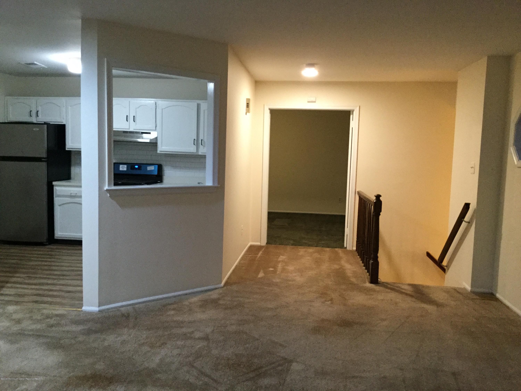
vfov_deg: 45.4
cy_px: 196
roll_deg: +0.2
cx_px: 260
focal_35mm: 31
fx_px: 467
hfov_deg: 58.4
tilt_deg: -6.5
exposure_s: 1/20
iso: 200
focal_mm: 3.3
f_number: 2.4
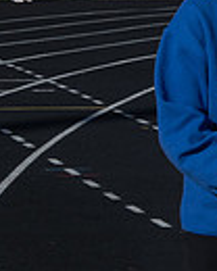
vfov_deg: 7.6
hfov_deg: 6.0
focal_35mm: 253
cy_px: 44
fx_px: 2031
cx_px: 437
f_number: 10
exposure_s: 1/400
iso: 100
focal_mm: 31.5
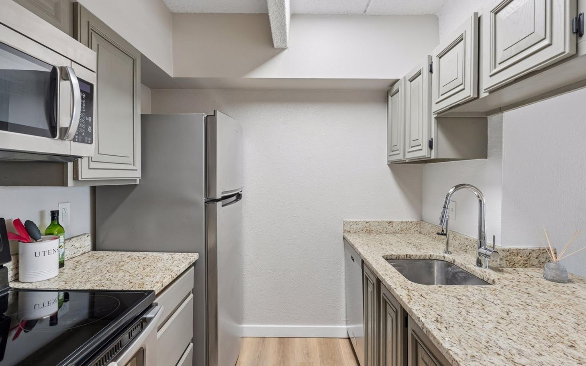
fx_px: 303
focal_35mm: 19
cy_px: 188
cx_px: 295
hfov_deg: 88.0
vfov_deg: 62.2
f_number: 9
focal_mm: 17
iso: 400
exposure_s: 1/8
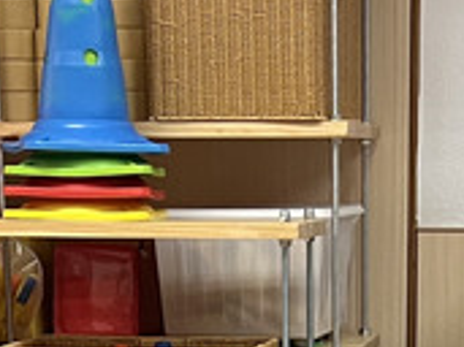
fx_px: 2049
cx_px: 355
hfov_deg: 12.9
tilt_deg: -18.7
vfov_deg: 8.6
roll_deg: -0.3
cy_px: 886
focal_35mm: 153
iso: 125
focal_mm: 5.7
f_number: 1.5
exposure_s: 1/50
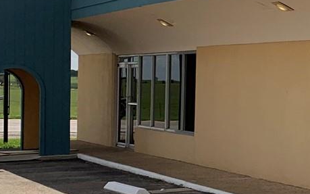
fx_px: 1039
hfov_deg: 14.7
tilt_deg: -1.8
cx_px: 565
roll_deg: -1.1
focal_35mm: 123
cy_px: 120
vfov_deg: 10.6
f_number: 1.8
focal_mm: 4.25
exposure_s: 1/3086
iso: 25
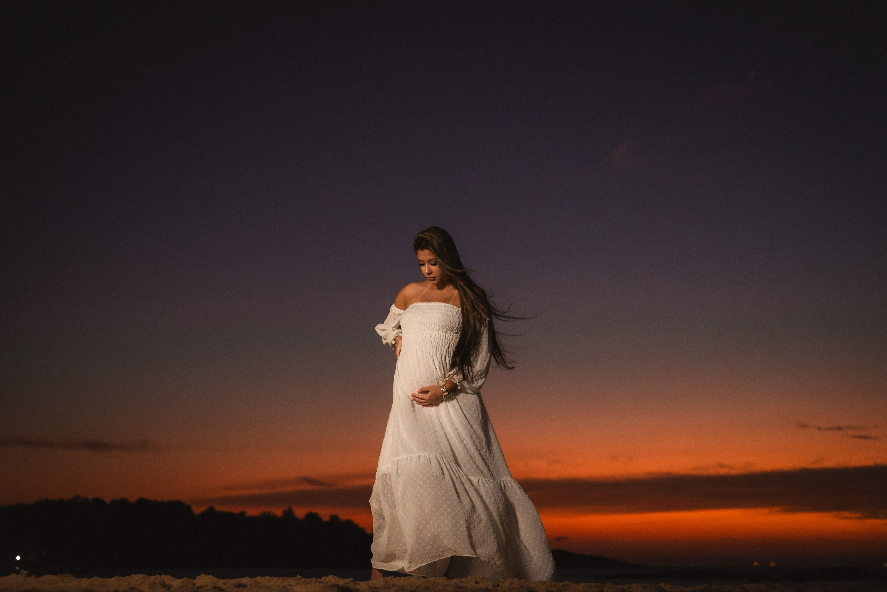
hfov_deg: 41.9
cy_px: 296
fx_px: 1158
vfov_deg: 28.7
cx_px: 444
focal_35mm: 47
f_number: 2.8
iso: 2500
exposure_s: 1/200
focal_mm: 47
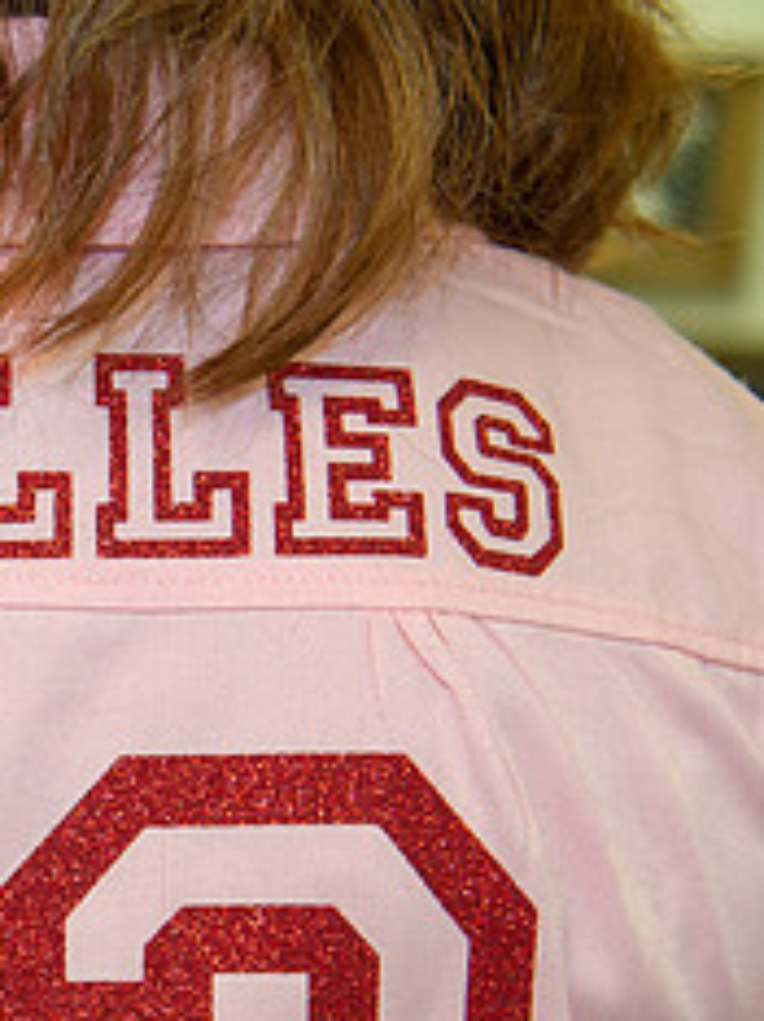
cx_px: -266
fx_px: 3096
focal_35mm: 105
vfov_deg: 18.5
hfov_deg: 13.5
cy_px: 833
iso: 1600
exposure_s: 1/250
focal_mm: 44
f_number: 4
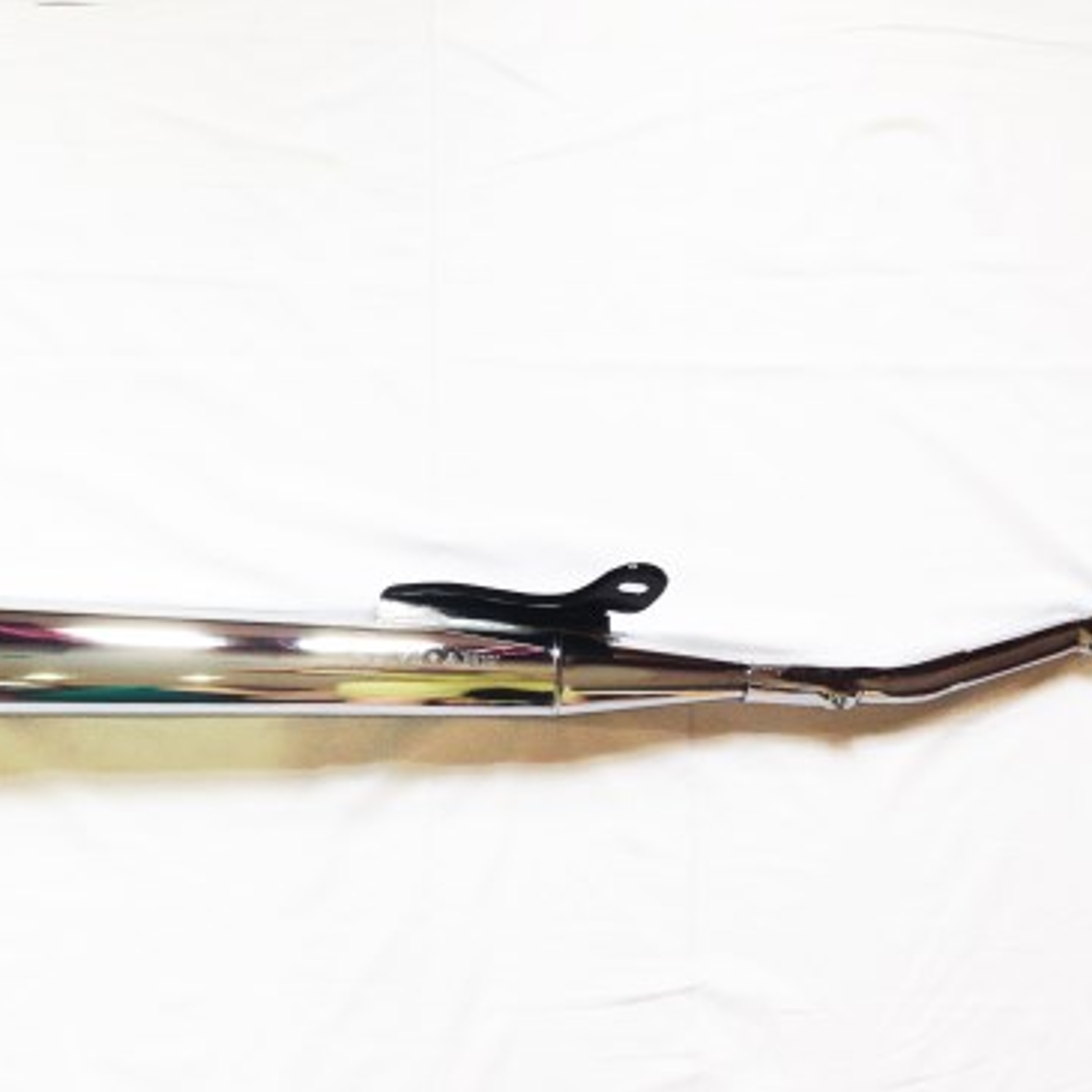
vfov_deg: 41.9
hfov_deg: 41.8
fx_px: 1428
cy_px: 558
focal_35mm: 40
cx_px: 476
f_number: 2.4
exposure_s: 1/30
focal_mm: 4.12
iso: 64
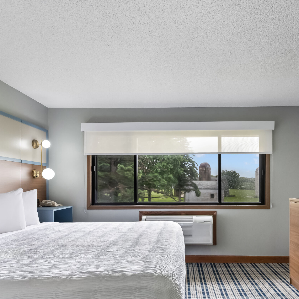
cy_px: 180
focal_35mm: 23
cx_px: 176
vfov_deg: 66.6
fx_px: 225
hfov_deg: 66.8
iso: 500
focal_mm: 14
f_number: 8
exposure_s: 1/320
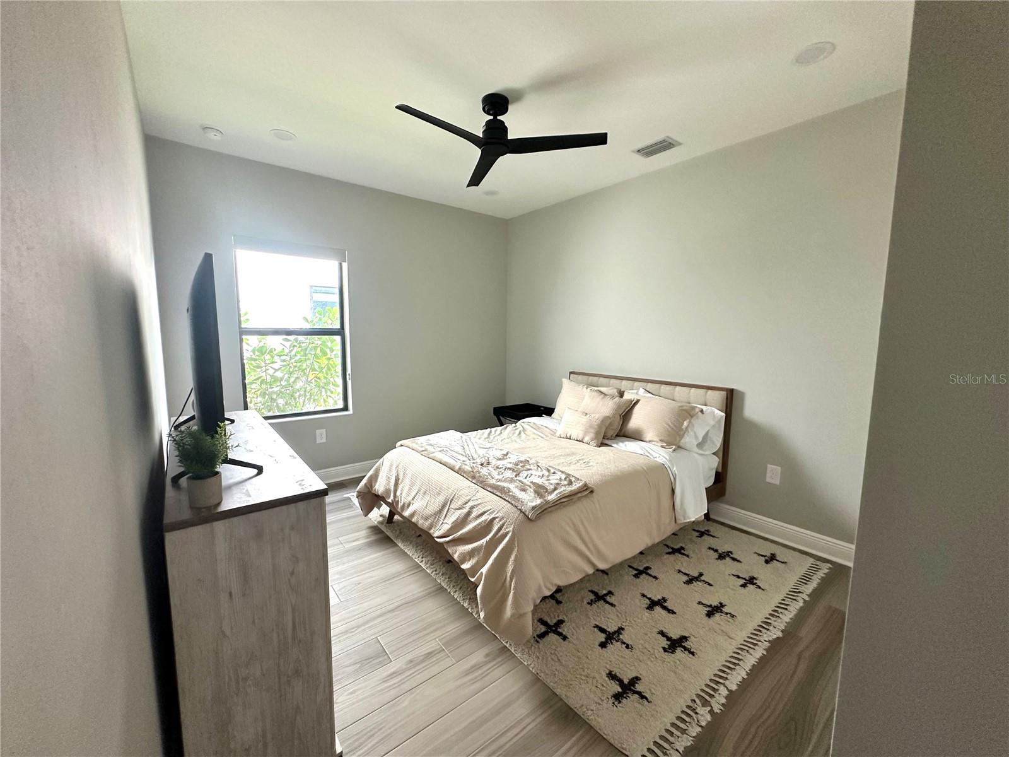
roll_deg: -0.3
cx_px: 504
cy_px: 378
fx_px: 408
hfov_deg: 102.1
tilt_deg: -6.2
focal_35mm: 14
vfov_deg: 85.7
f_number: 2.2
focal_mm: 2.22
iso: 320
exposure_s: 1/81
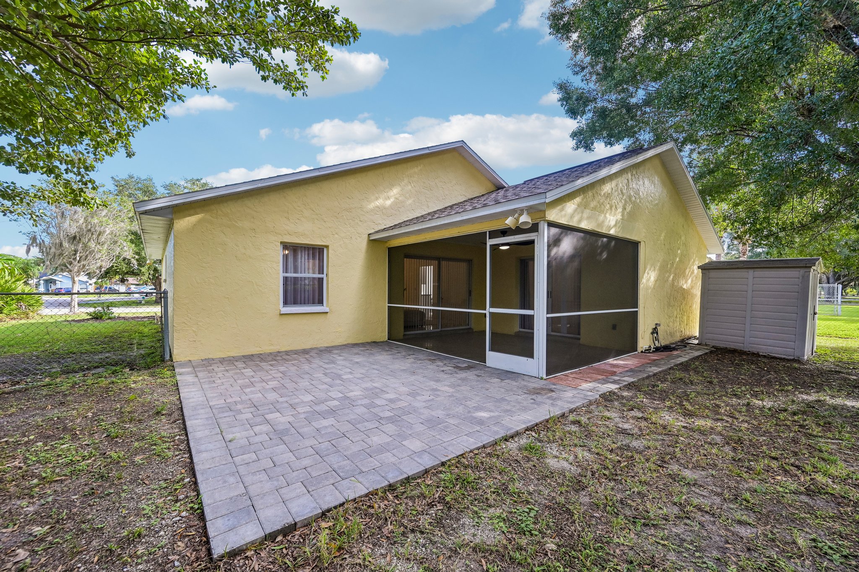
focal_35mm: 14
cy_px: 286
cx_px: 430
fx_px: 334
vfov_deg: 81.2
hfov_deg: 104.3
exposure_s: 1/160
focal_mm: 14
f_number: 8
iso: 400
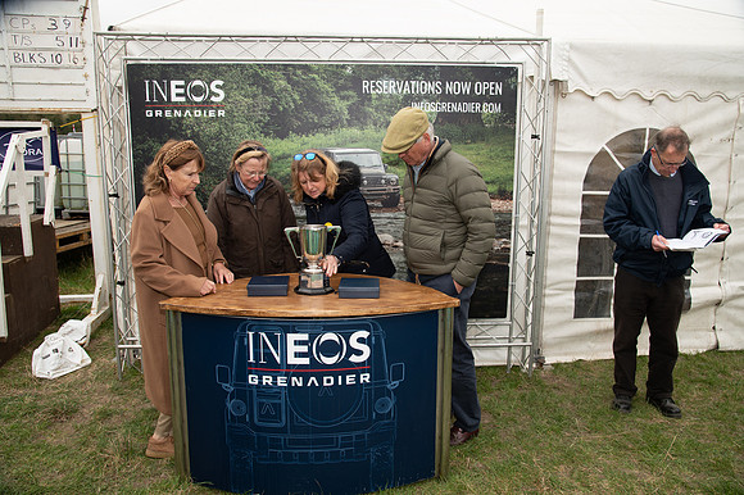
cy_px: 248
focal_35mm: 27
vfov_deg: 47.9
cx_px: 372
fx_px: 558
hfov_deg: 67.4
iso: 200
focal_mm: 27
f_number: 5
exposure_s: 1/250
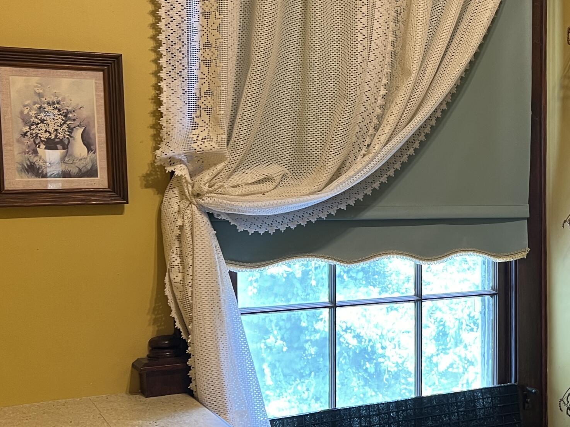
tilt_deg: -3.6
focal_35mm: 53
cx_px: 500
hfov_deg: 34.4
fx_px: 873
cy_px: 249
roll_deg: +0.3
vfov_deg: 27.5
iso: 80
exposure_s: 1/60
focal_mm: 5.7
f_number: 1.5
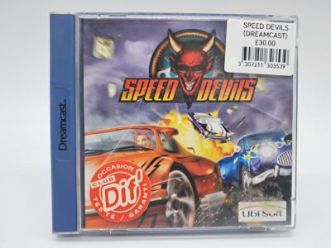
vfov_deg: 51.4
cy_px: 124
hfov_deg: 65.3
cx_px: 166
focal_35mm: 27
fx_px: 258
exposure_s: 1/50
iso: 64
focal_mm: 4
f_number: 1.8
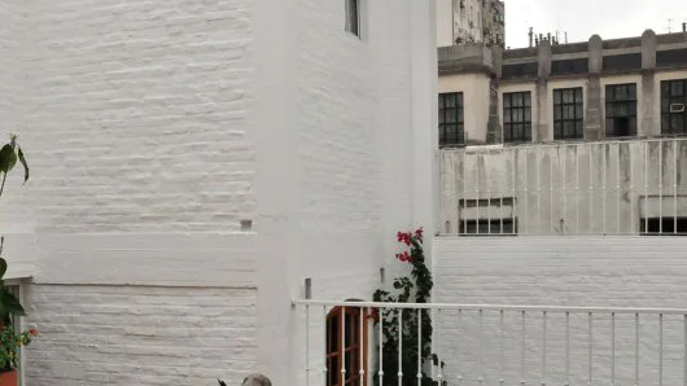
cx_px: 146
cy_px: 247
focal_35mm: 48
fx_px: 874
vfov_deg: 24.8
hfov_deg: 41.2
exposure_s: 1/500
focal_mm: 18
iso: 2500
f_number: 11
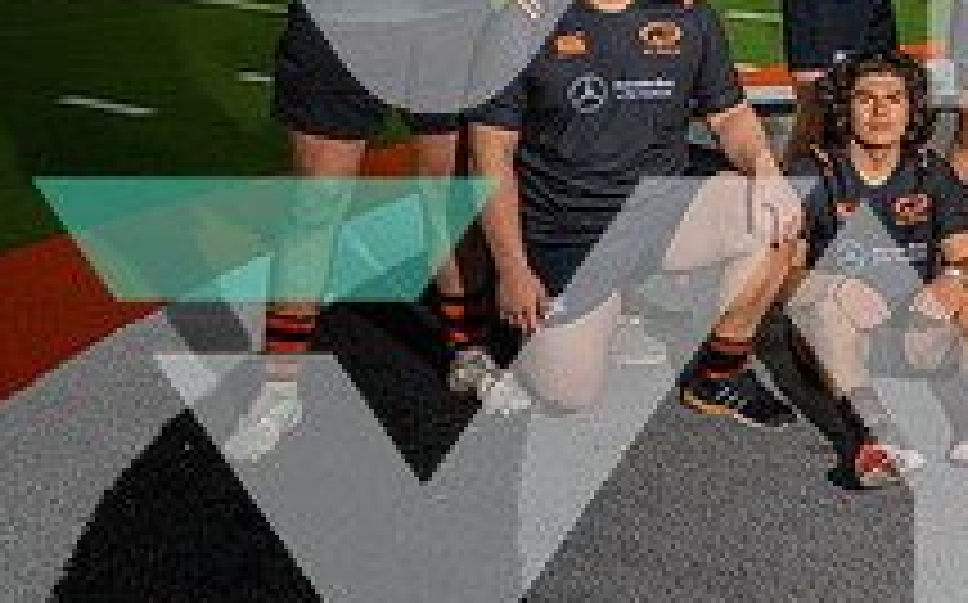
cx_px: 1193
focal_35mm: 66
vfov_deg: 18.6
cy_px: -128
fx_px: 1740
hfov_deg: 27.1
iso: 400
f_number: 10
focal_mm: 24
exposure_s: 1/250
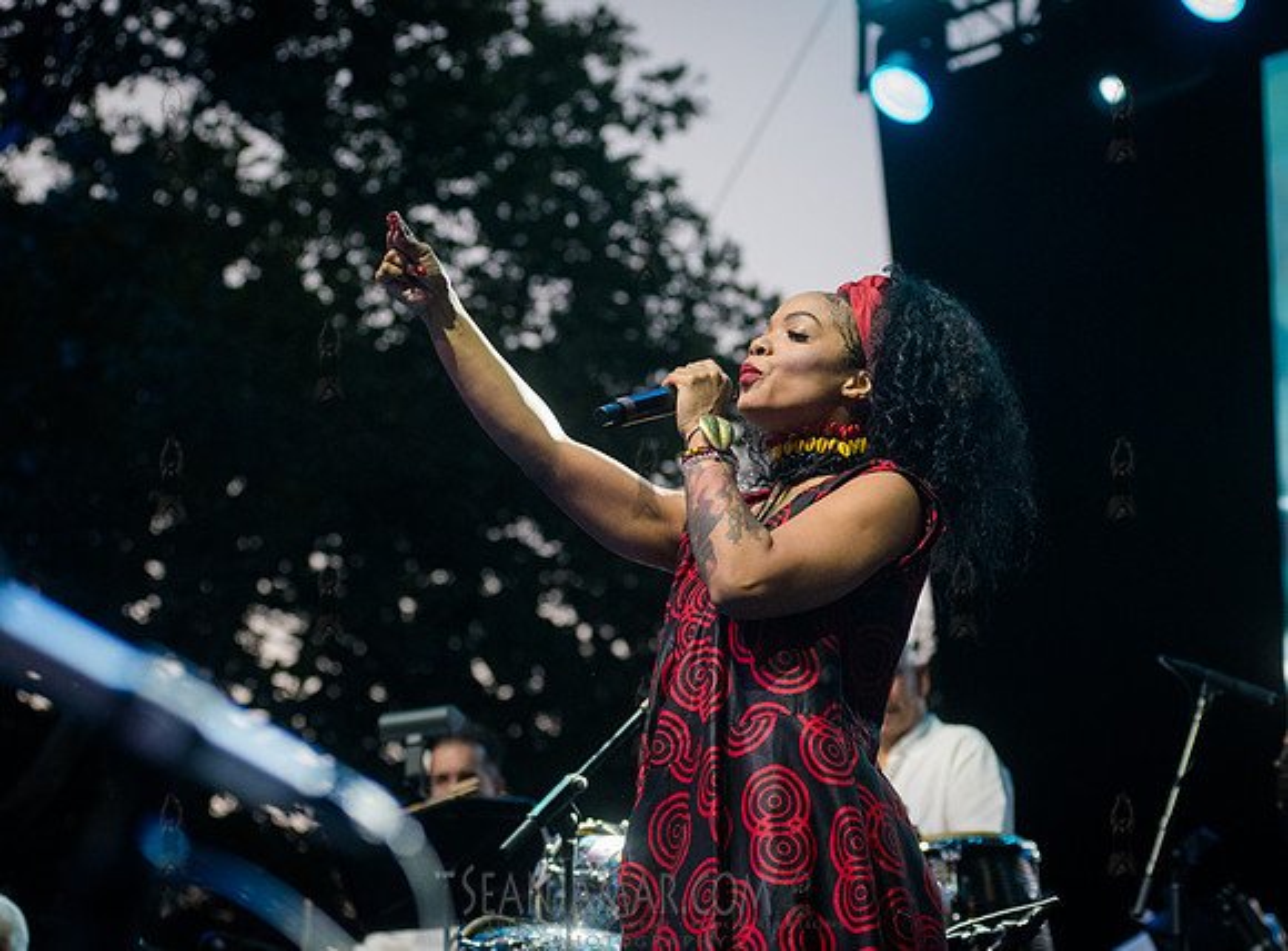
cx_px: 709
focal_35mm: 106
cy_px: 474
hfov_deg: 18.6
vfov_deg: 13.8
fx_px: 3923
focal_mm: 80
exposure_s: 1/800
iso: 4000
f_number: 4
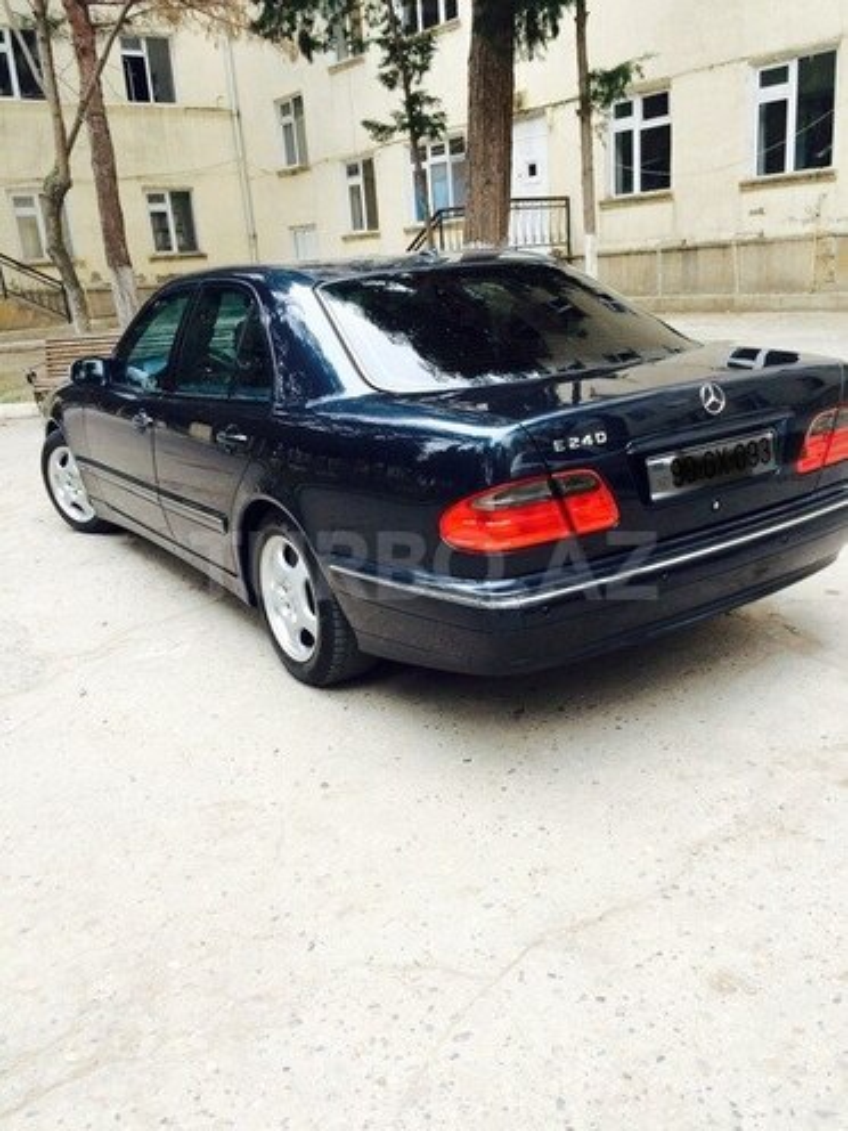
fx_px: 947
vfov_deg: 61.7
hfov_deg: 48.2
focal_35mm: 29
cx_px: 424
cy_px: 566
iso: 50
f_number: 2.2
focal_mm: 4.15
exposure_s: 1/100
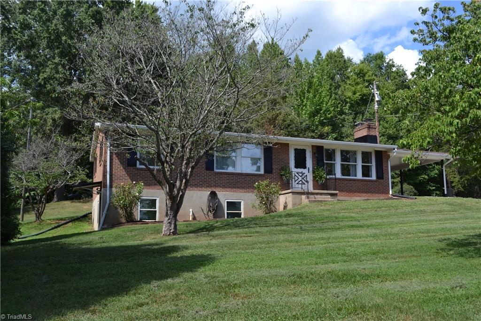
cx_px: 240
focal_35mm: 36
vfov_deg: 36.8
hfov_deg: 53.1
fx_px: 481
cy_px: 160
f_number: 7.1
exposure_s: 1/200
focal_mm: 24
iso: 100
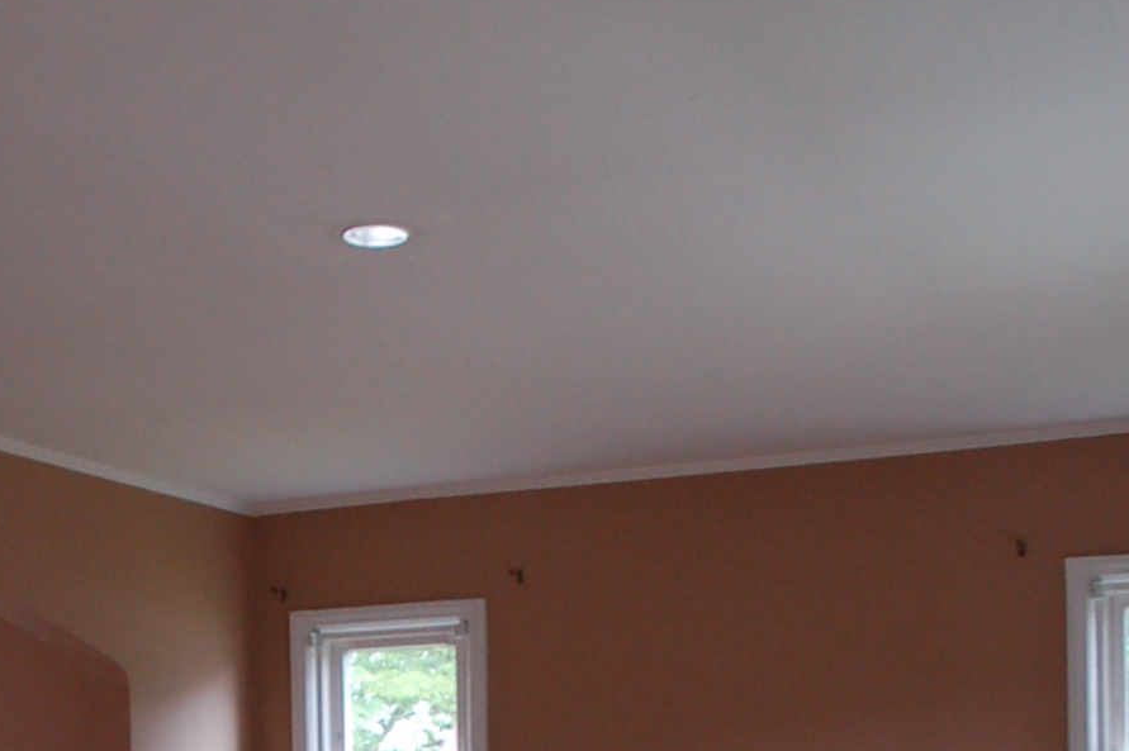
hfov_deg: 35.7
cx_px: 460
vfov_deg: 22.4
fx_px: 1745
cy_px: 904
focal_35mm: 56
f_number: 4.5
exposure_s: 1/30
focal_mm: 11
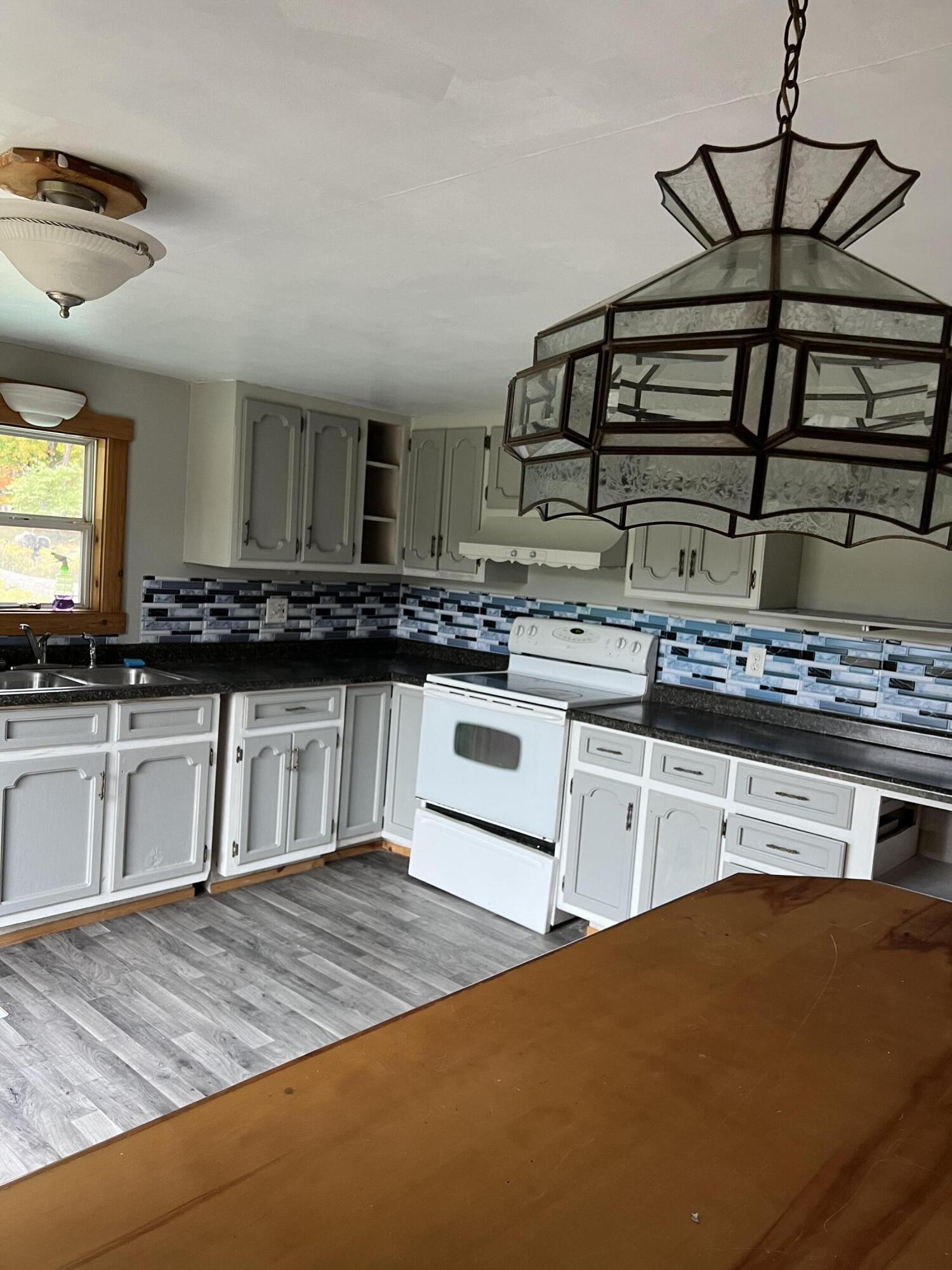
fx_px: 953
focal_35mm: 26
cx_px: 476
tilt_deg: -5.4
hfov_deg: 53.1
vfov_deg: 67.3
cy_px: 635
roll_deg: -3.0
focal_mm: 5.7
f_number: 1.5
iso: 125
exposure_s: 1/99
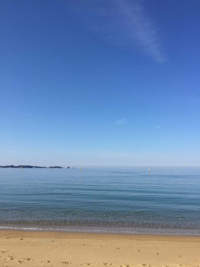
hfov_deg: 48.2
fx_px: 223
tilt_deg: +9.4
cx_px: 100
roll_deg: -0.9
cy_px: 134
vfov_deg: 61.7
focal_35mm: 29
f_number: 2.2
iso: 32
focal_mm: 4.15
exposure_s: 1/3049
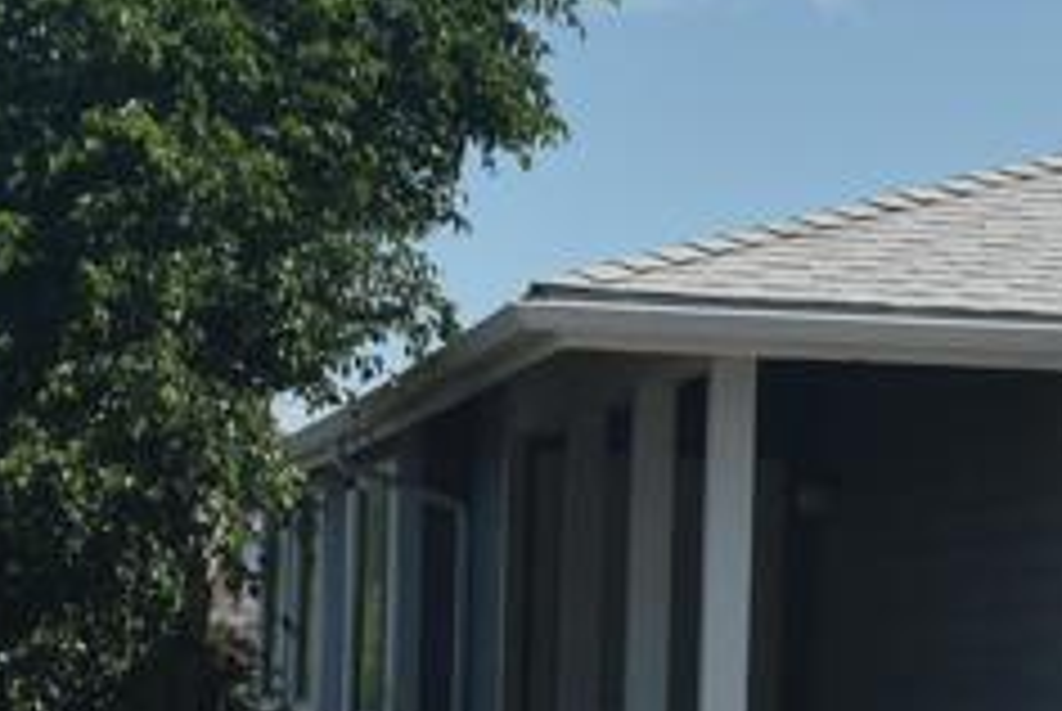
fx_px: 6144
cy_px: 484
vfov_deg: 6.6
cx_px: 1526
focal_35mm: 208
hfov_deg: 9.6
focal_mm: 48
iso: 200
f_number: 10
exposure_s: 1/400
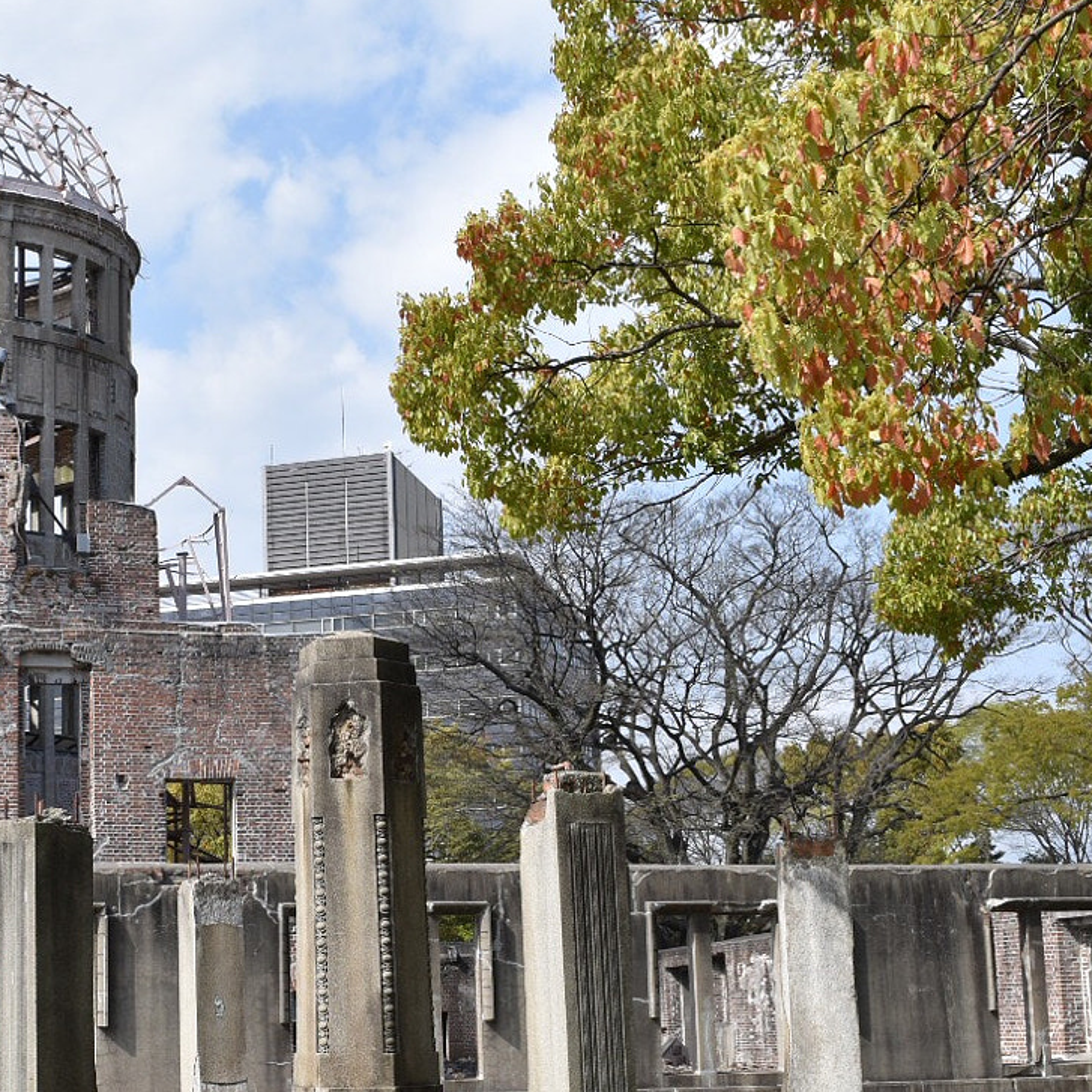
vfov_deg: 29.0
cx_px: 212
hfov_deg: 28.5
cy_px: 660
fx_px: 2103
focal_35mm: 59
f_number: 9
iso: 100
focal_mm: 21
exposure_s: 1/250
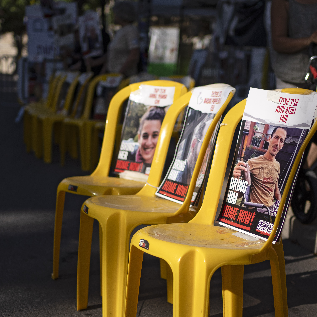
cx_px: 170
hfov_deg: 25.0
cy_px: 171
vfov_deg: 25.0
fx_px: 715
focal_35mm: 69
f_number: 1.8
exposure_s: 1/10000
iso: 100
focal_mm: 35
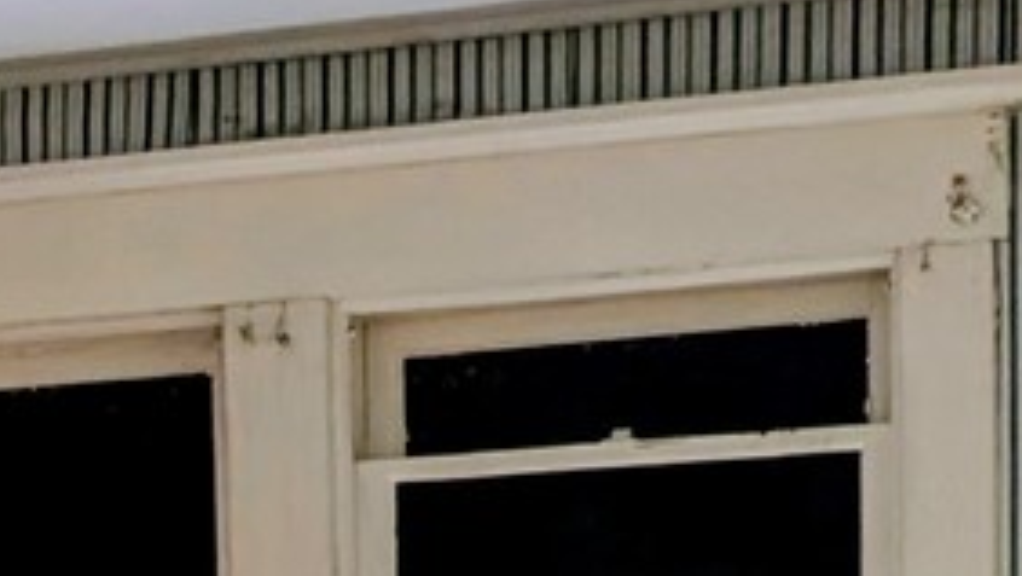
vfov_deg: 8.3
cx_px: 141
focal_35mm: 133
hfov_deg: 16.0
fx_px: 3606
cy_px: 1445
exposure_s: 1/40
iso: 25
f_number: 1.68
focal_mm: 6.9
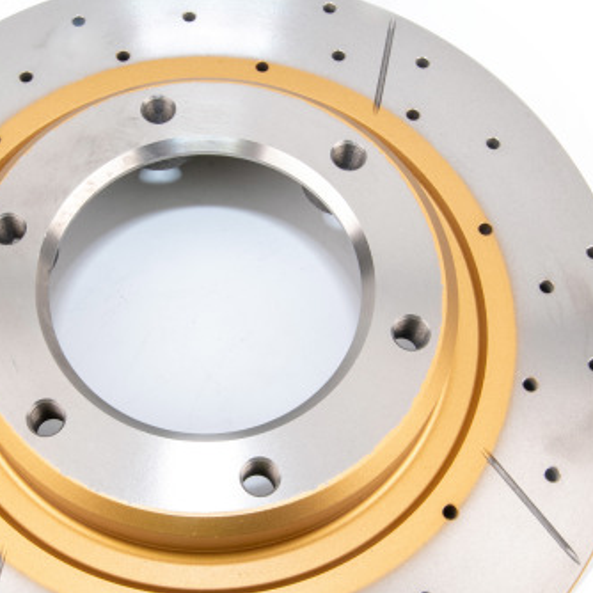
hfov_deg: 29.8
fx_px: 1105
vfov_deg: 30.0
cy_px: 360
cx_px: 201
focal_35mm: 57
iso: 200
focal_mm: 28
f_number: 20
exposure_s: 1/125
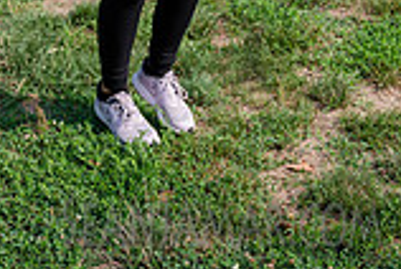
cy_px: -207
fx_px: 982
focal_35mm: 88
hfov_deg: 23.0
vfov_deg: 14.0
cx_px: 251
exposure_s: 1/1000
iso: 200
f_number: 3.2
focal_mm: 24
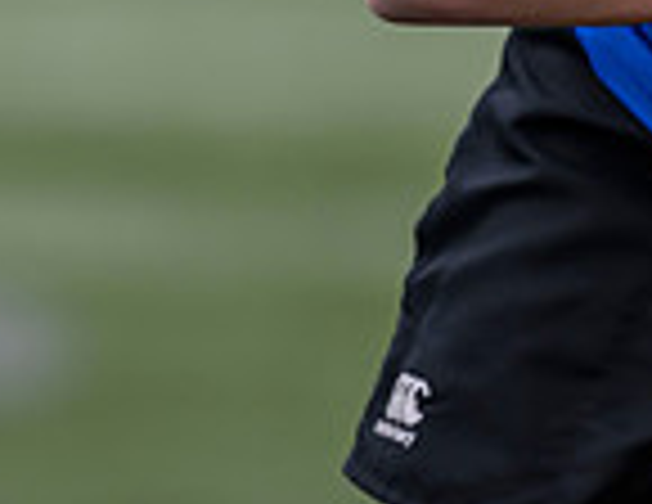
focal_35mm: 1990
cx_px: 870
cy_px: -419
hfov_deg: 1.0
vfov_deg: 0.8
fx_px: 37889
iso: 500
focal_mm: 400
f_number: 3.5
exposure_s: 1/1600
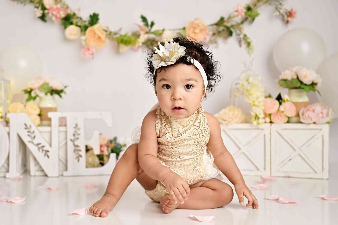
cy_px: 125
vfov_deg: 31.1
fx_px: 403
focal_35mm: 43
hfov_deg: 45.3
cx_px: 143
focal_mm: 35
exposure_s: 1/60
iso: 125
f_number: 2.8
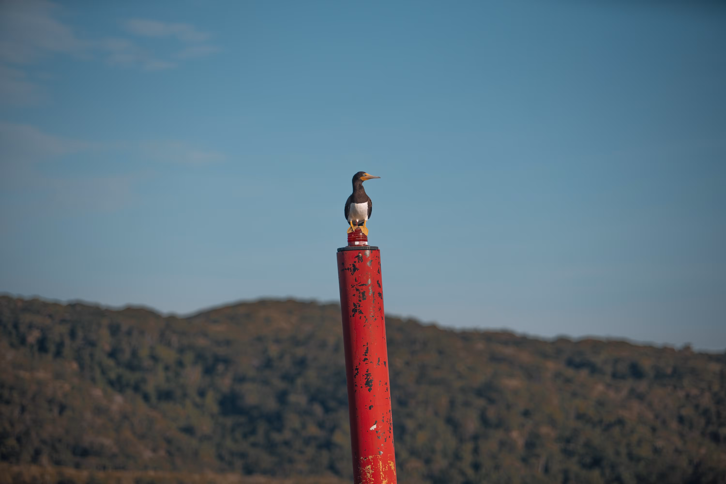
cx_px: 363
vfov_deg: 9.8
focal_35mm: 140
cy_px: 242
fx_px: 2823
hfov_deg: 14.7
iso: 160
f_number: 2.8
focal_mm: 140
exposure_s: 1/2500
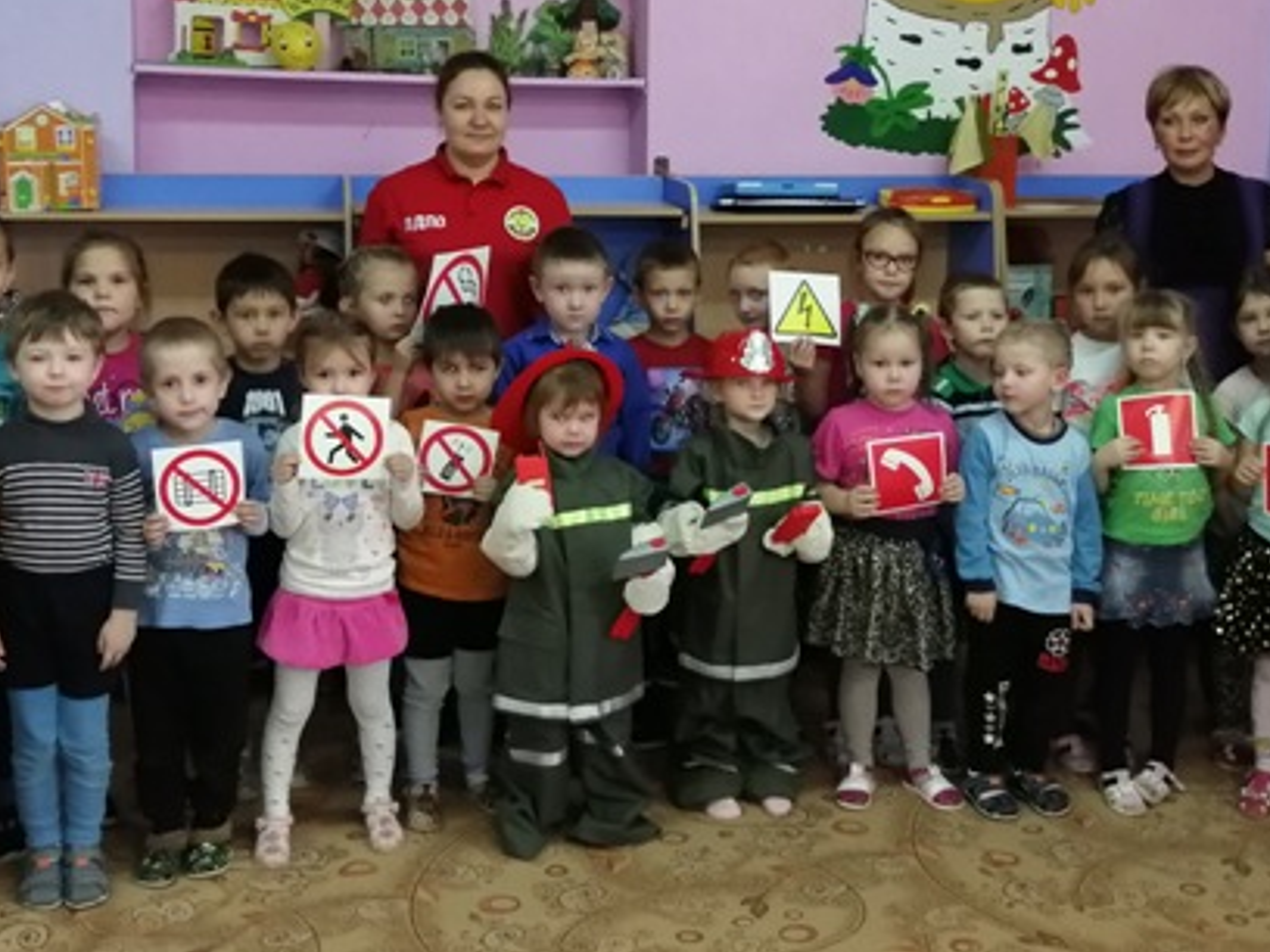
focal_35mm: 53
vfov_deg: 27.4
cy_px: 320
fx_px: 1944
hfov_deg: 36.1
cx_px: 741
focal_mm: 3.88
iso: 320
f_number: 1.8
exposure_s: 1/25
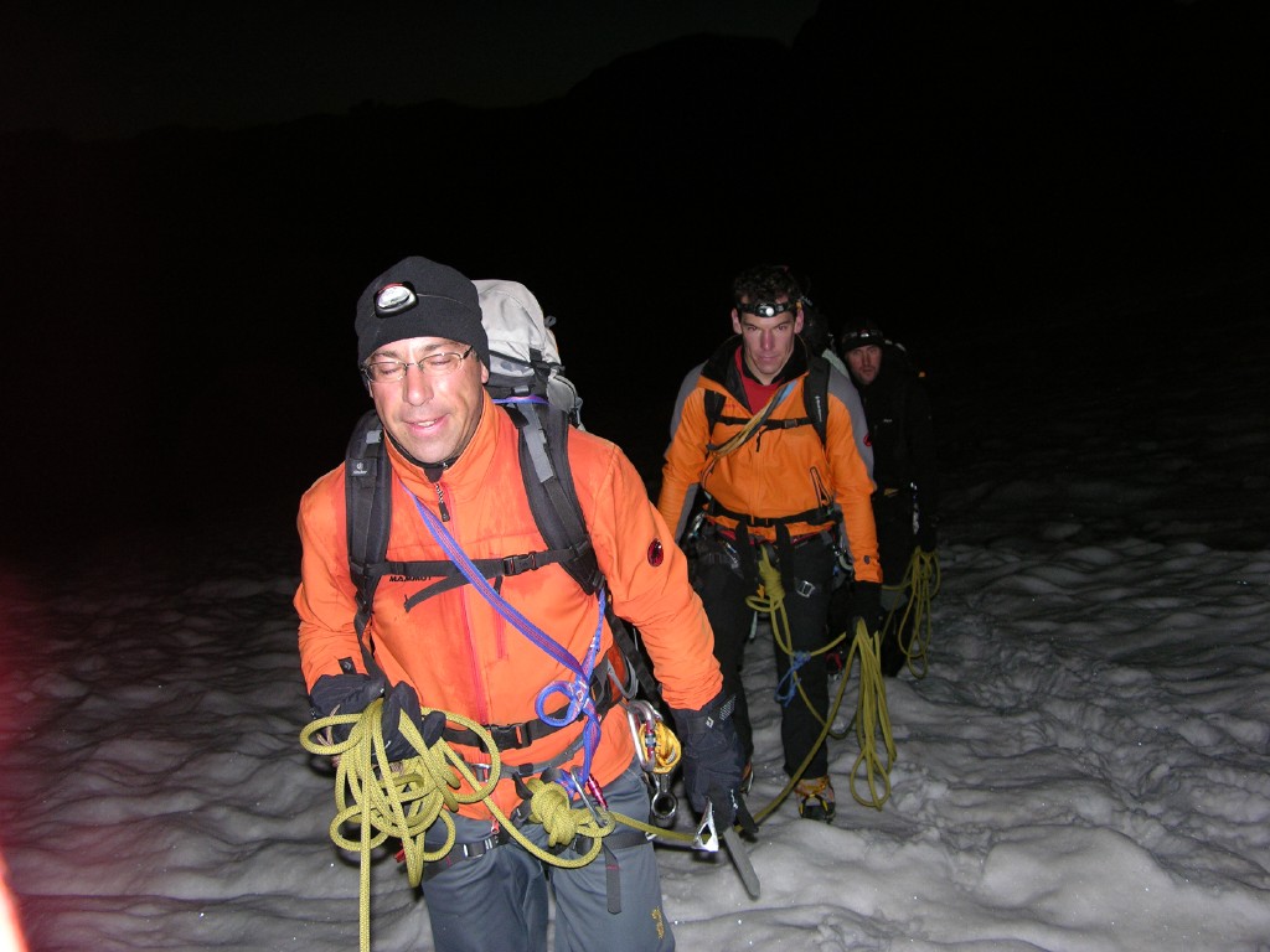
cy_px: 476
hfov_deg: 52.6
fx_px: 1284
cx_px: 635
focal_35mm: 35
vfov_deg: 40.7
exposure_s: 1/60.1
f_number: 2.8
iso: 100
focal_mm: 8.9
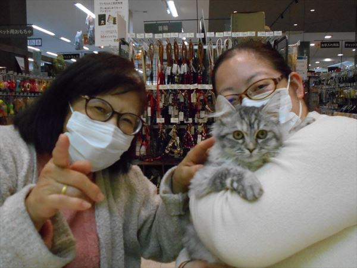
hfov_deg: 47.9
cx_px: 178
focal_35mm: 39
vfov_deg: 36.8
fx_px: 402
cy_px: 134
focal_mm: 6.7
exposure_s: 1/250
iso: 800
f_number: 3.9
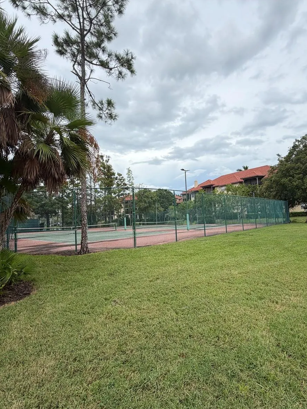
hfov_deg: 68.6
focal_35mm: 19
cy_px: 207
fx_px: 225
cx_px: 160
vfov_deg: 84.7
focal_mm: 2.22
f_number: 2.2
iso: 20
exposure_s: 1/1050
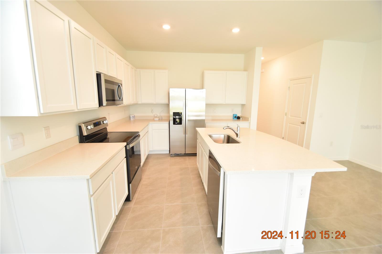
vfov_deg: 77.3
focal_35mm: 15
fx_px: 159
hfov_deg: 100.4
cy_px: 127
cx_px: 191
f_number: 4.5
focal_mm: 10
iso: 800
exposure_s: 1/80
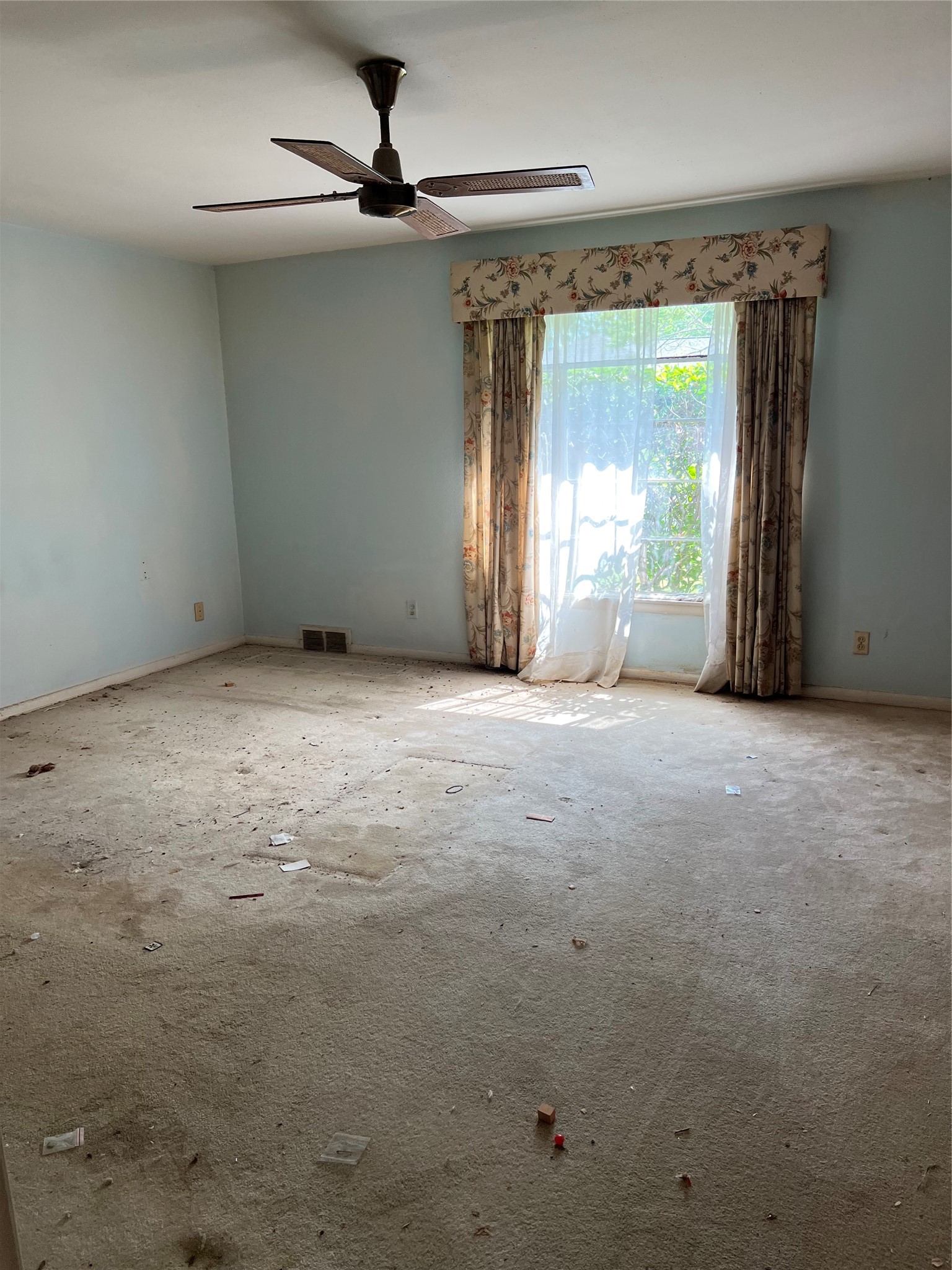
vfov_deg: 67.3
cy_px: 635
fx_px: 953
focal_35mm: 26
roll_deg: +1.8
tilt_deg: -10.7
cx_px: 476
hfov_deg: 53.1
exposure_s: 1/120
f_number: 1.5
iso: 80
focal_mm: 5.7
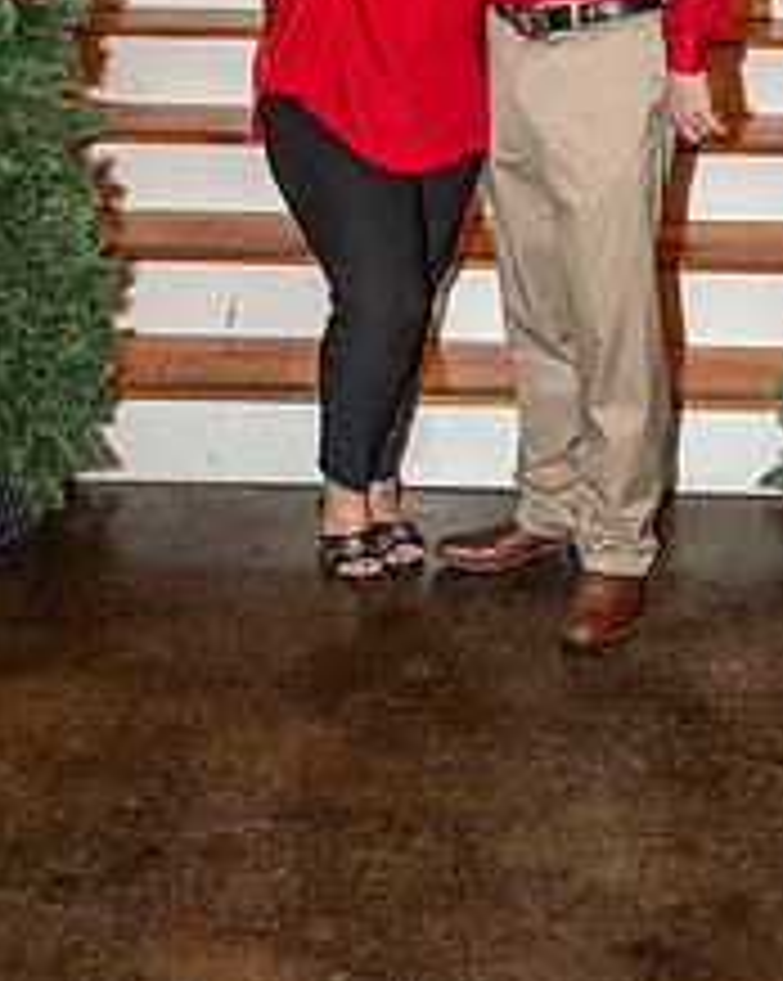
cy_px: 45
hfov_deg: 24.5
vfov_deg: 28.9
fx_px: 1798
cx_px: 448
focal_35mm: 62
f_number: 4
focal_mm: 32
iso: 1600
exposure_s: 1/125
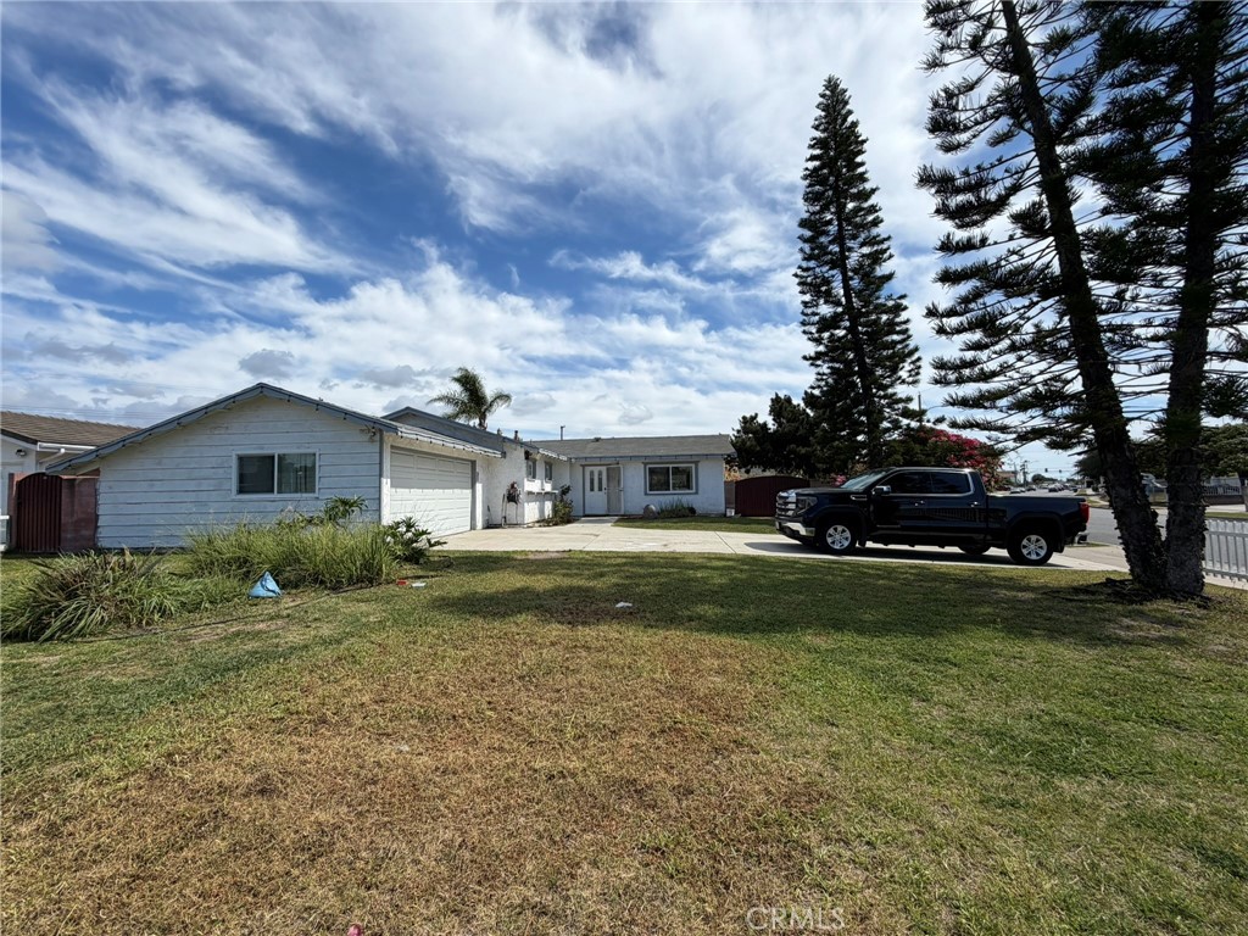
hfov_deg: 102.1
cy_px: 468
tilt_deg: +4.0
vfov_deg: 85.7
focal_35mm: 14
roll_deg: +1.3
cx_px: 624
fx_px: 505
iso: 20
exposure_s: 1/1189
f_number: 2.2
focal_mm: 2.22
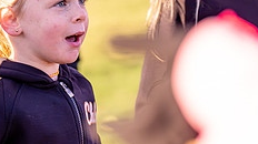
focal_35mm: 321
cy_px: 108
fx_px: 2194
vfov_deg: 3.8
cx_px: 63
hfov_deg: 6.7
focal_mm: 99
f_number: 2.8
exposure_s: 1/2500
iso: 500
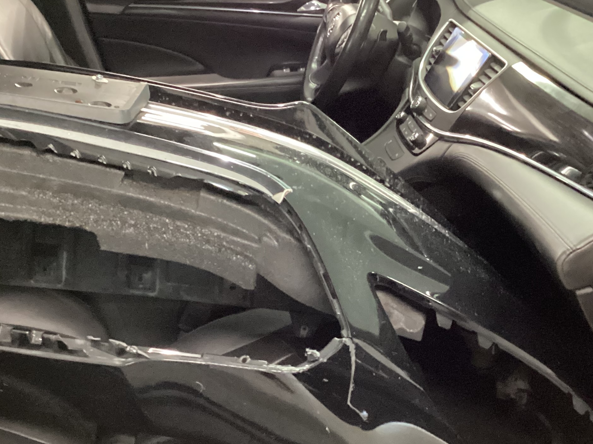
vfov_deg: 26.9
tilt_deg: -29.5
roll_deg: +0.8
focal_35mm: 54
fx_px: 925
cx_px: 308
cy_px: 281
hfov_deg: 35.5
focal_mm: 3.3
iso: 800
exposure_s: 1/24
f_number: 2.4
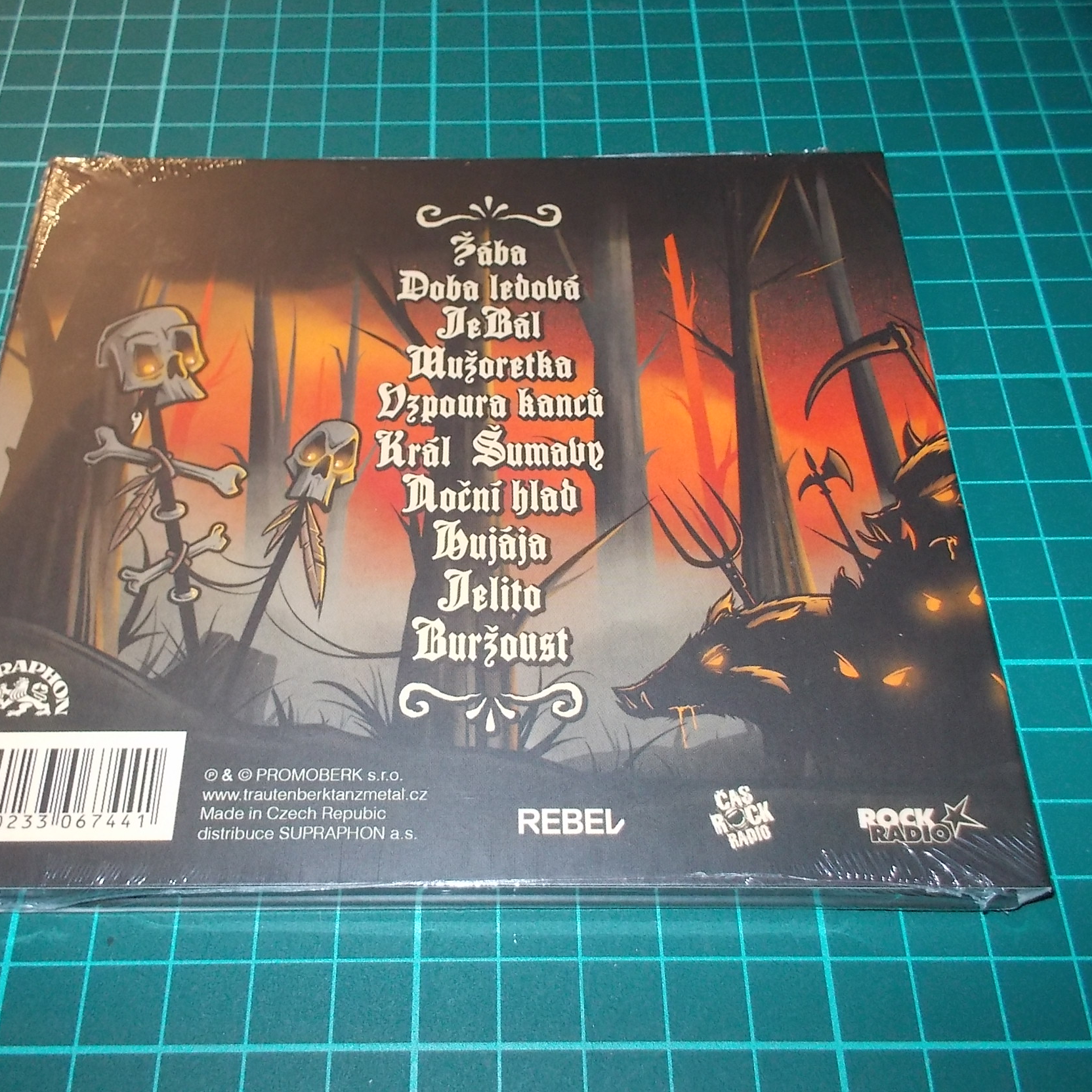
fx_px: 1249
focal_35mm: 35
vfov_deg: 47.2
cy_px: 536
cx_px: 481
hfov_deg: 47.1
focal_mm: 4.1
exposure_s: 1/30
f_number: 3.3
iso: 200
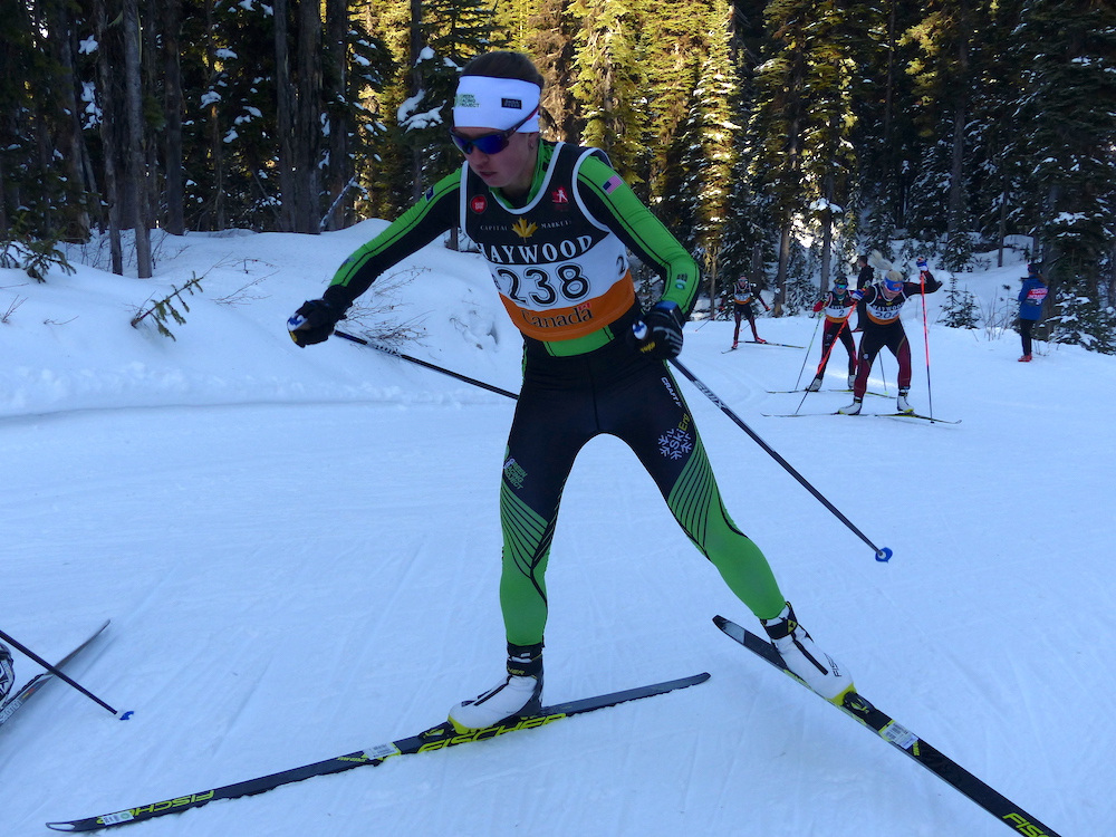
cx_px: 558
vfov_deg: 30.9
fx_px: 1515
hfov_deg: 40.4
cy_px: 418
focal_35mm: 47
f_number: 2.8
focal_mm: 8.4
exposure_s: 1/800
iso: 100
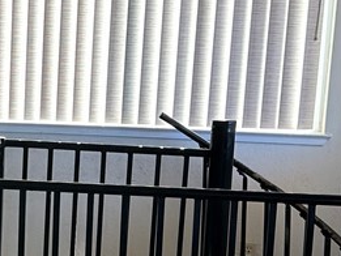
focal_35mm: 94
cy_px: 184
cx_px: -51
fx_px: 926
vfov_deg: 15.7
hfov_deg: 19.8
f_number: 1.78
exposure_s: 1/129
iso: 100
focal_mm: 6.86
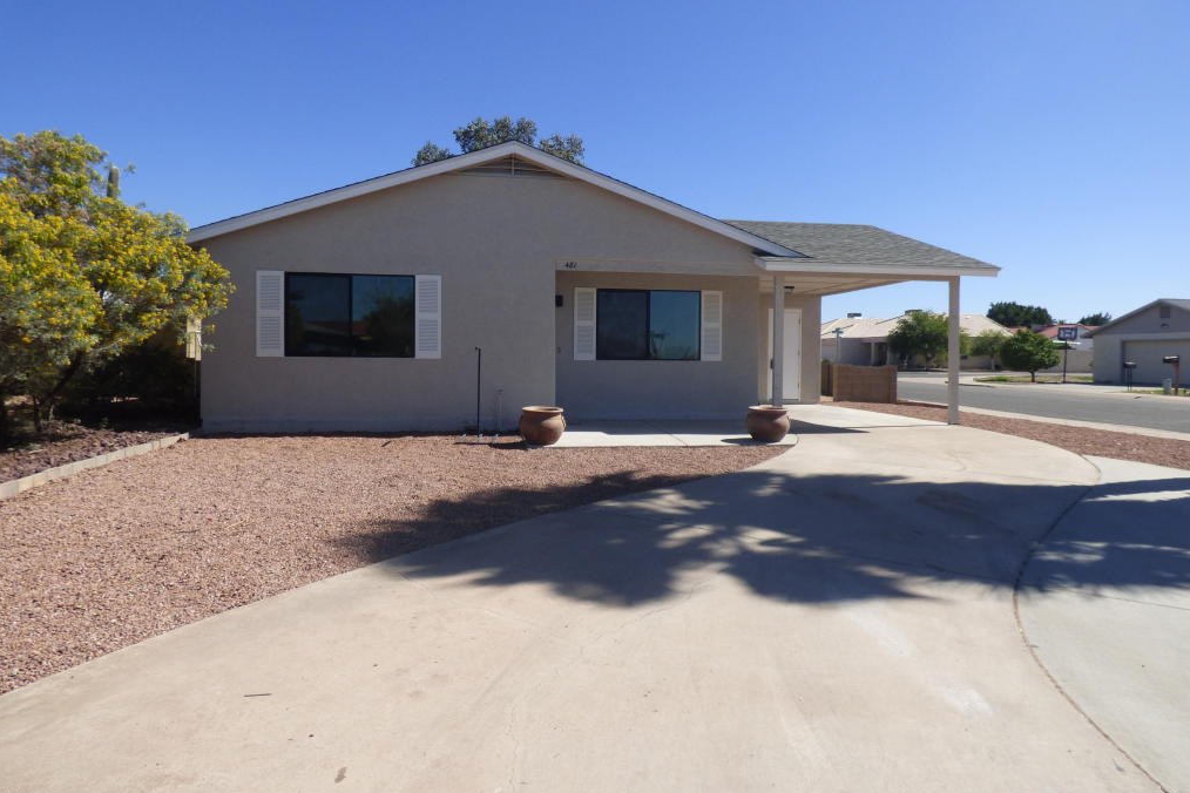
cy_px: 374
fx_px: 694
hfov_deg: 81.2
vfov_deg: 59.5
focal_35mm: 21
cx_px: 597
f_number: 3.2
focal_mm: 3.58
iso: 100
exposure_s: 1/1600
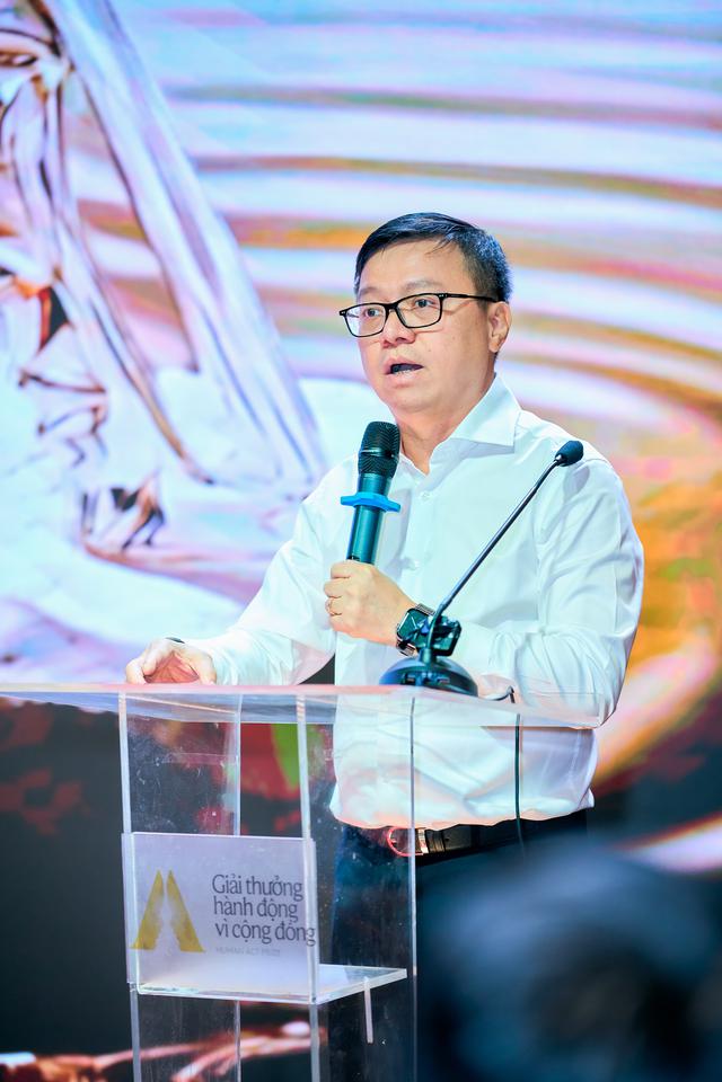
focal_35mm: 135
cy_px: 541
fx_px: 4073
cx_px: 361
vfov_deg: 15.1
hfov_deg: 10.1
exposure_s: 1/200
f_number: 2.8
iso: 800
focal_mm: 135.4
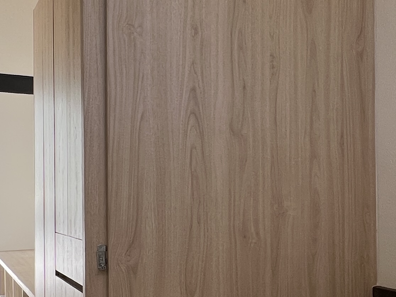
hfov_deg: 37.1
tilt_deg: -0.1
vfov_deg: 30.7
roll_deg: +0.3
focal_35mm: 47
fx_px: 538
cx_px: 375
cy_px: 196
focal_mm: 1.57
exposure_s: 1/99
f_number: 1.8
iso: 50
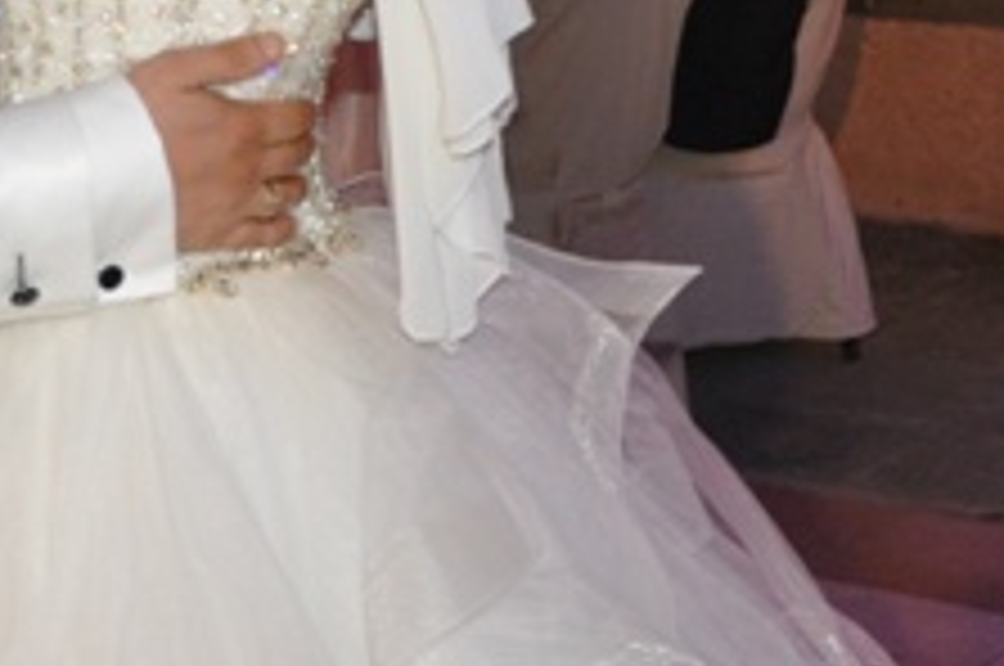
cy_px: -209
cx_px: 52
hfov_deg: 18.6
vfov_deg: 12.3
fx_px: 3000
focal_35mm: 108
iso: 800
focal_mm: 21
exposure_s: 1/60
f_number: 3.8
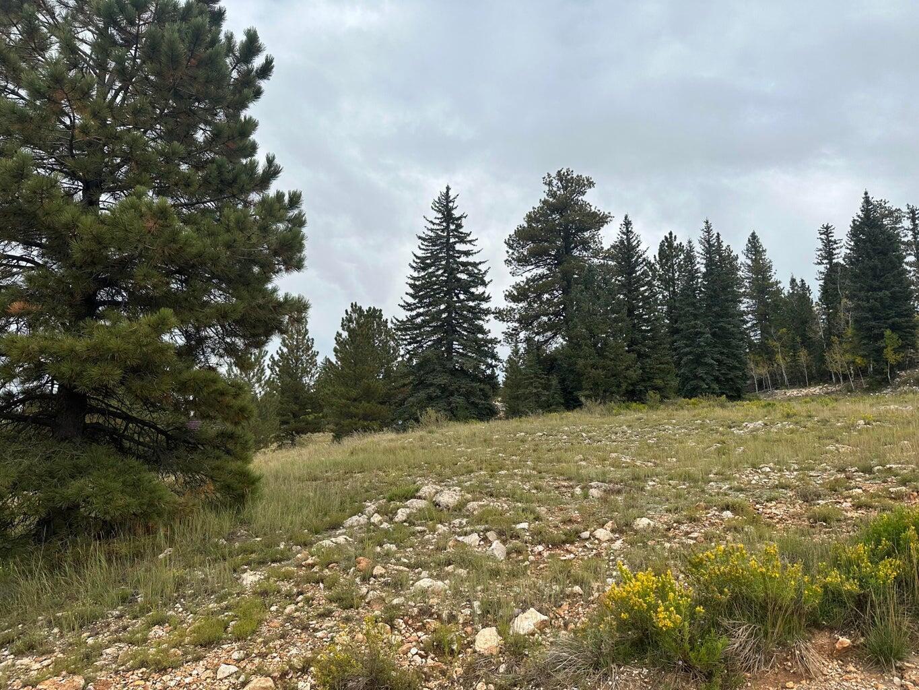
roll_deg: -1.4
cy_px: 345
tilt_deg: +10.1
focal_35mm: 24
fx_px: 637
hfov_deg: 71.6
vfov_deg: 56.8
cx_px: 460
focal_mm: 6.86
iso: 80
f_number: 1.78
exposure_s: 1/4348
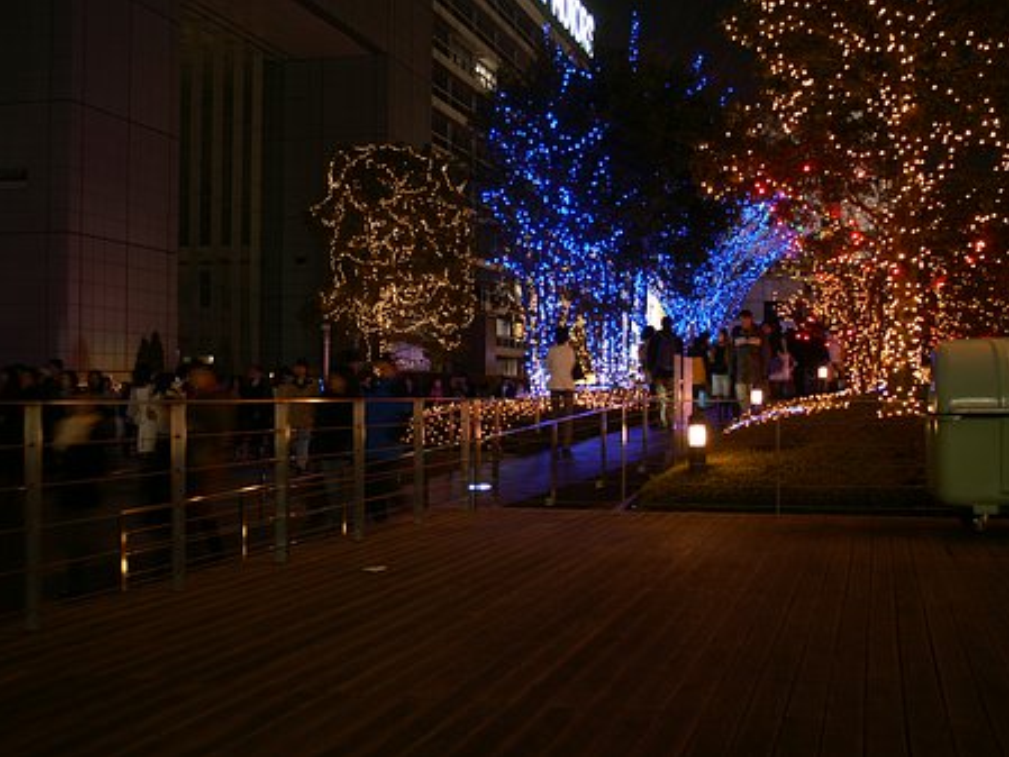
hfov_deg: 41.2
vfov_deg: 31.5
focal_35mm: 46
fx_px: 1341
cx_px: 521
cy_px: 380
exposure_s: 1/6
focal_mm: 28
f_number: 2.8
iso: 200
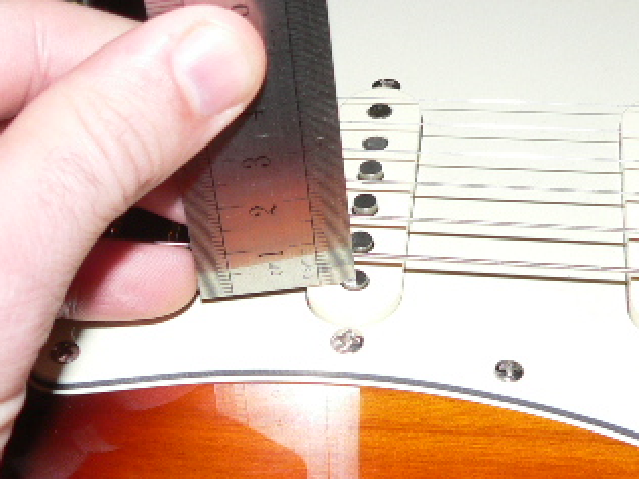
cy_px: 275
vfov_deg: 20.2
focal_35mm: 73
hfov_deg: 26.7
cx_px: 336
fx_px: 1348
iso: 100
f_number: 2.8
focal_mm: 6
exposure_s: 1/60
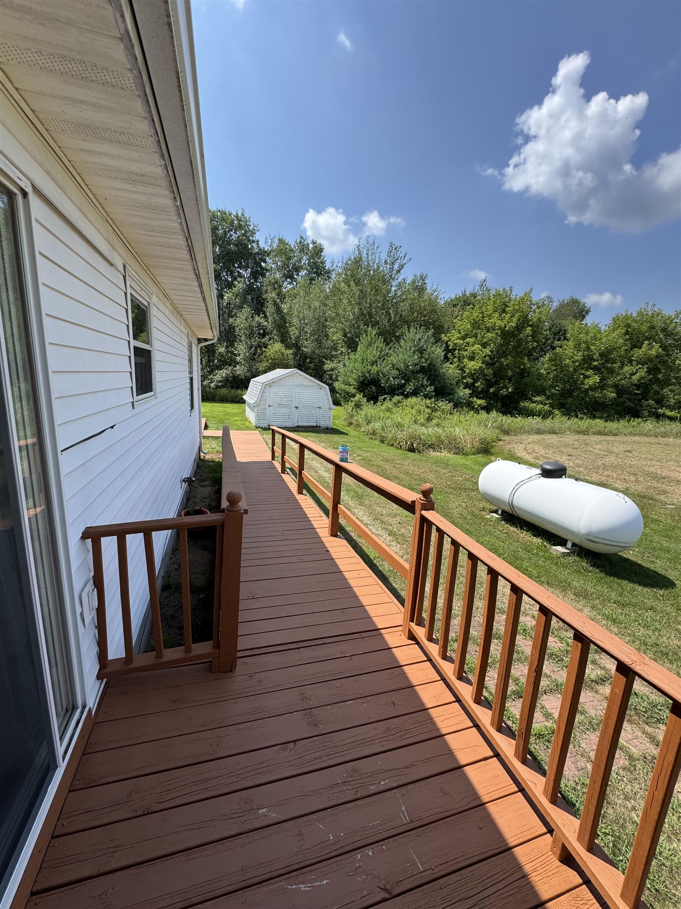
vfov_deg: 102.1
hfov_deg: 85.7
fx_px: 367
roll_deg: -0.8
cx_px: 340
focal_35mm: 14
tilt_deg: -7.8
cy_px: 454
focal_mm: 2.22
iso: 50
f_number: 2.2
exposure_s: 1/968
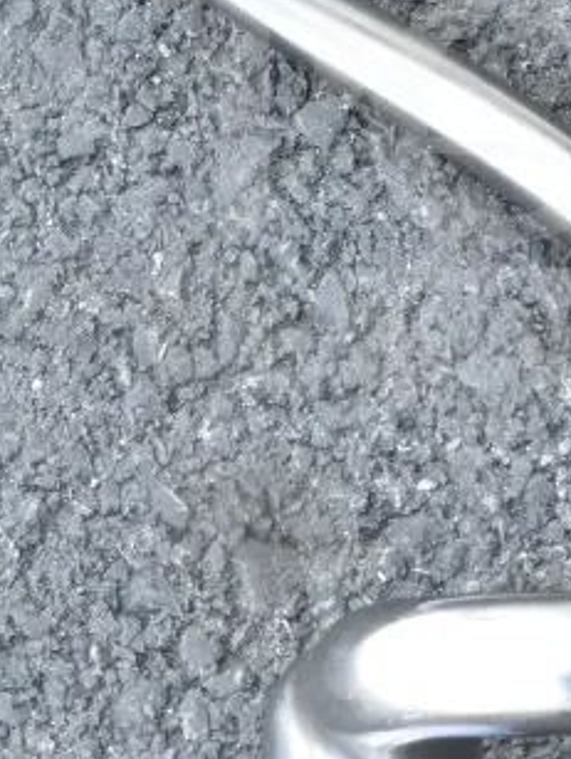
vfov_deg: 9.6
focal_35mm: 206
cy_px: 189
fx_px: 4521
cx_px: 430
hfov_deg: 7.2
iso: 6400
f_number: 10
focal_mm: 48
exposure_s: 1/400
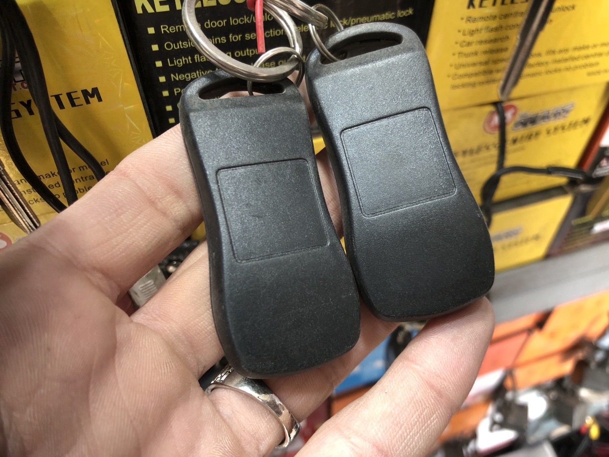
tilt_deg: -51.1
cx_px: 304
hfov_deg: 63.4
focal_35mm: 28
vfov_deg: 49.7
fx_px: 493
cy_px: 228
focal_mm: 4
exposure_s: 1/20
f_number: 1.8
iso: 40
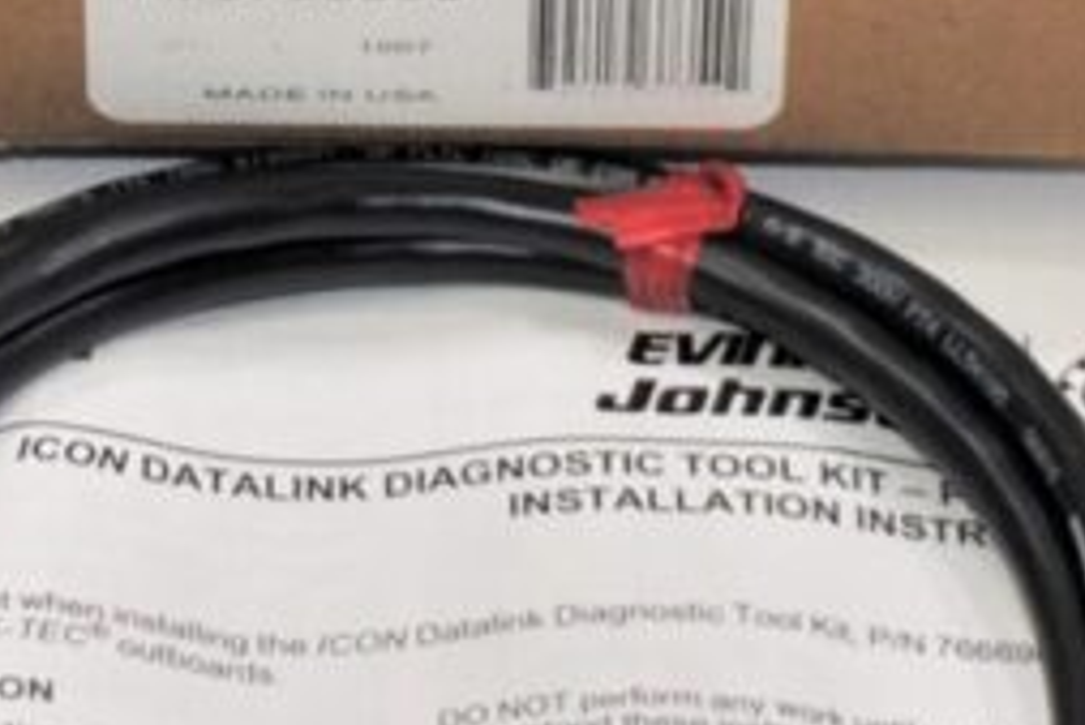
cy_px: -305
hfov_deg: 8.3
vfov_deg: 5.5
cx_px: 525
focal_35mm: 249
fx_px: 7509
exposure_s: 1/60
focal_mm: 26
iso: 100
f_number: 5
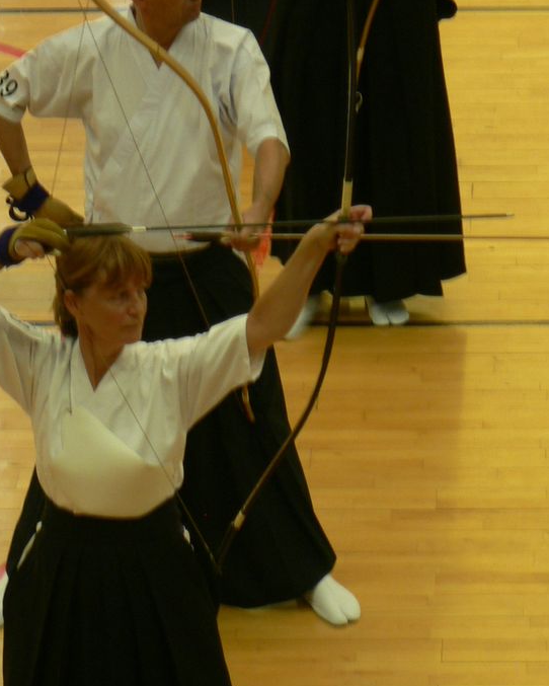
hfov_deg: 5.0
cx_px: 233
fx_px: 6253
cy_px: 247
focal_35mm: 308
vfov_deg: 6.3
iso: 100
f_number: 3.3
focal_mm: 29.7
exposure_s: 1/30
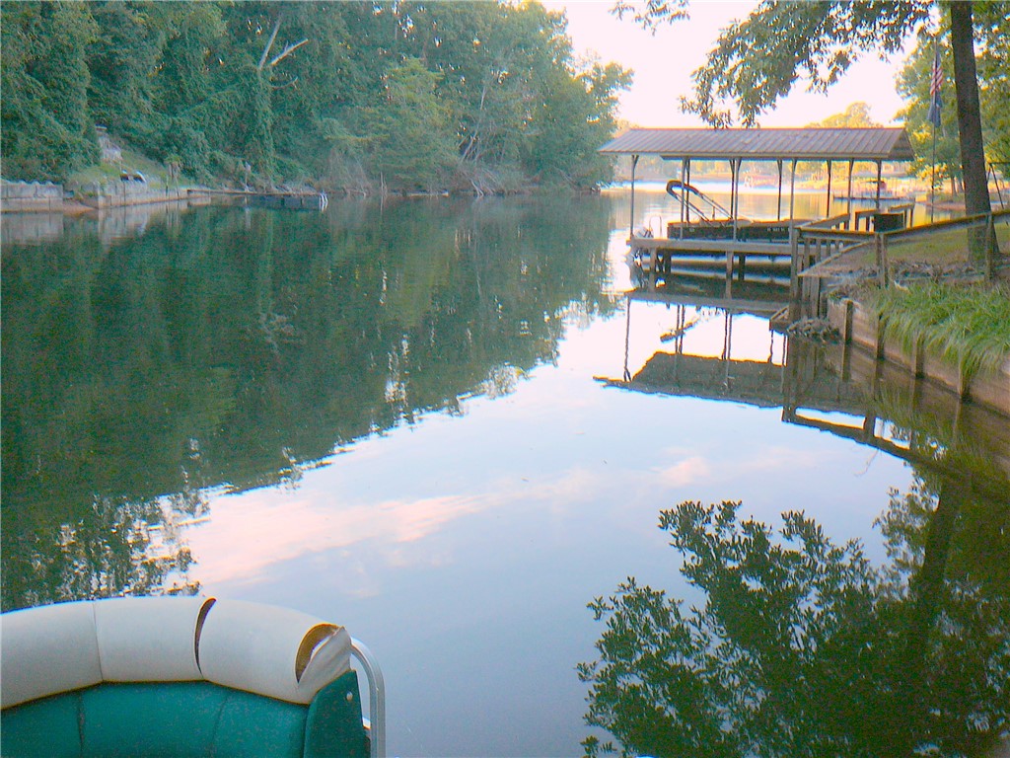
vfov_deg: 40.7
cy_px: 379
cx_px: 505
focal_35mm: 35
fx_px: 1021
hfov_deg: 52.6
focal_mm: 5.2
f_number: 2.8
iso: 80
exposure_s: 1/125
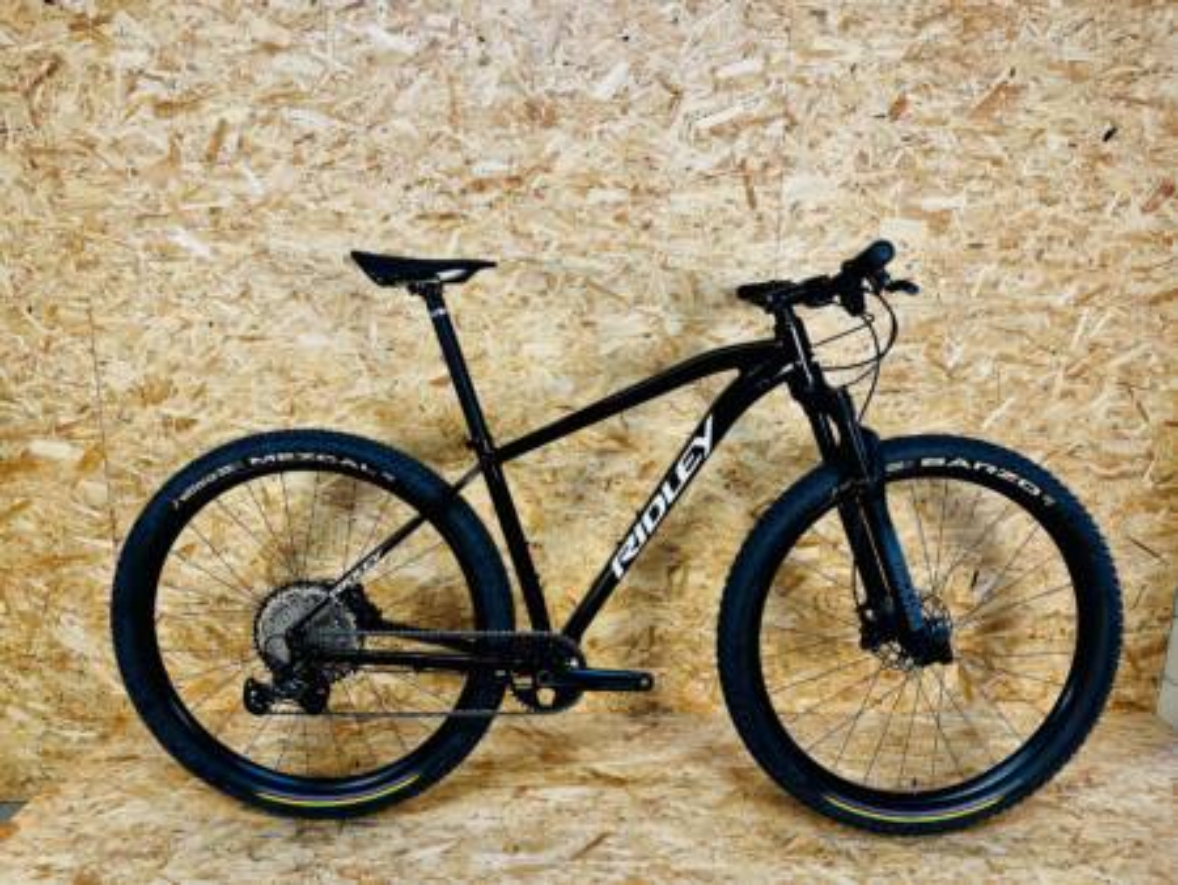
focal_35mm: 24
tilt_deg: -11.4
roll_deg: +0.0
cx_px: 589
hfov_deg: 71.6
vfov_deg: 56.9
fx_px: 817
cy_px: 442
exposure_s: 1/50
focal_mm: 6.86
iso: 125
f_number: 1.78
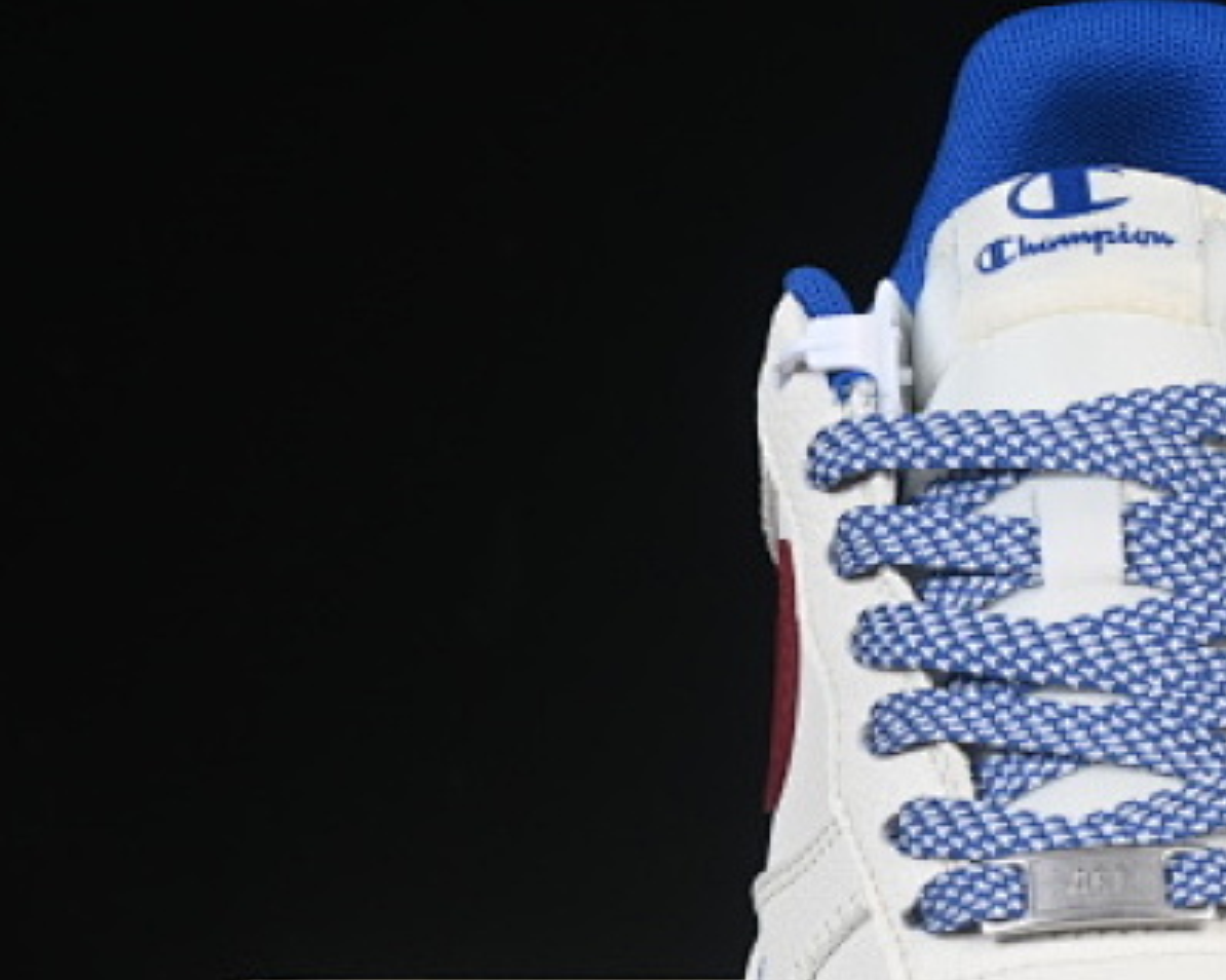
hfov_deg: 10.0
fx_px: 6927
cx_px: 1411
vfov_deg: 8.0
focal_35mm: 191
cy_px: 1032
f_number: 8
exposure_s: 1/80
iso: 160
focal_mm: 50
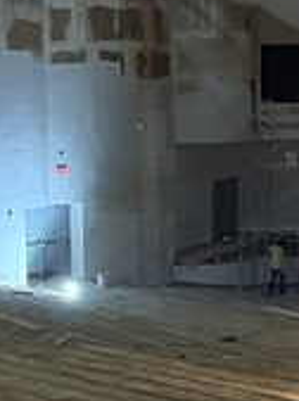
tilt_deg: -7.8
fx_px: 983
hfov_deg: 17.3
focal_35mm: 85
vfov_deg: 23.1
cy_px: 209
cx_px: 109
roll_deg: +1.9
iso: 800
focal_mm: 2.22
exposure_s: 1/60
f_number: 2.2
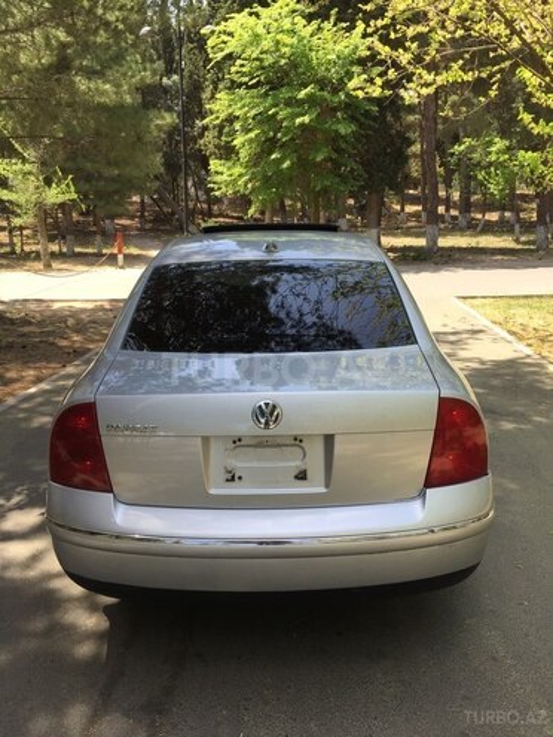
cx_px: 276
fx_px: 618
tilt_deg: -14.4
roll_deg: +1.0
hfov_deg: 48.2
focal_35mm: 29
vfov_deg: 61.7
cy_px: 368
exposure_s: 1/573
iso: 32
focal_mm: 4.15
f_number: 2.2
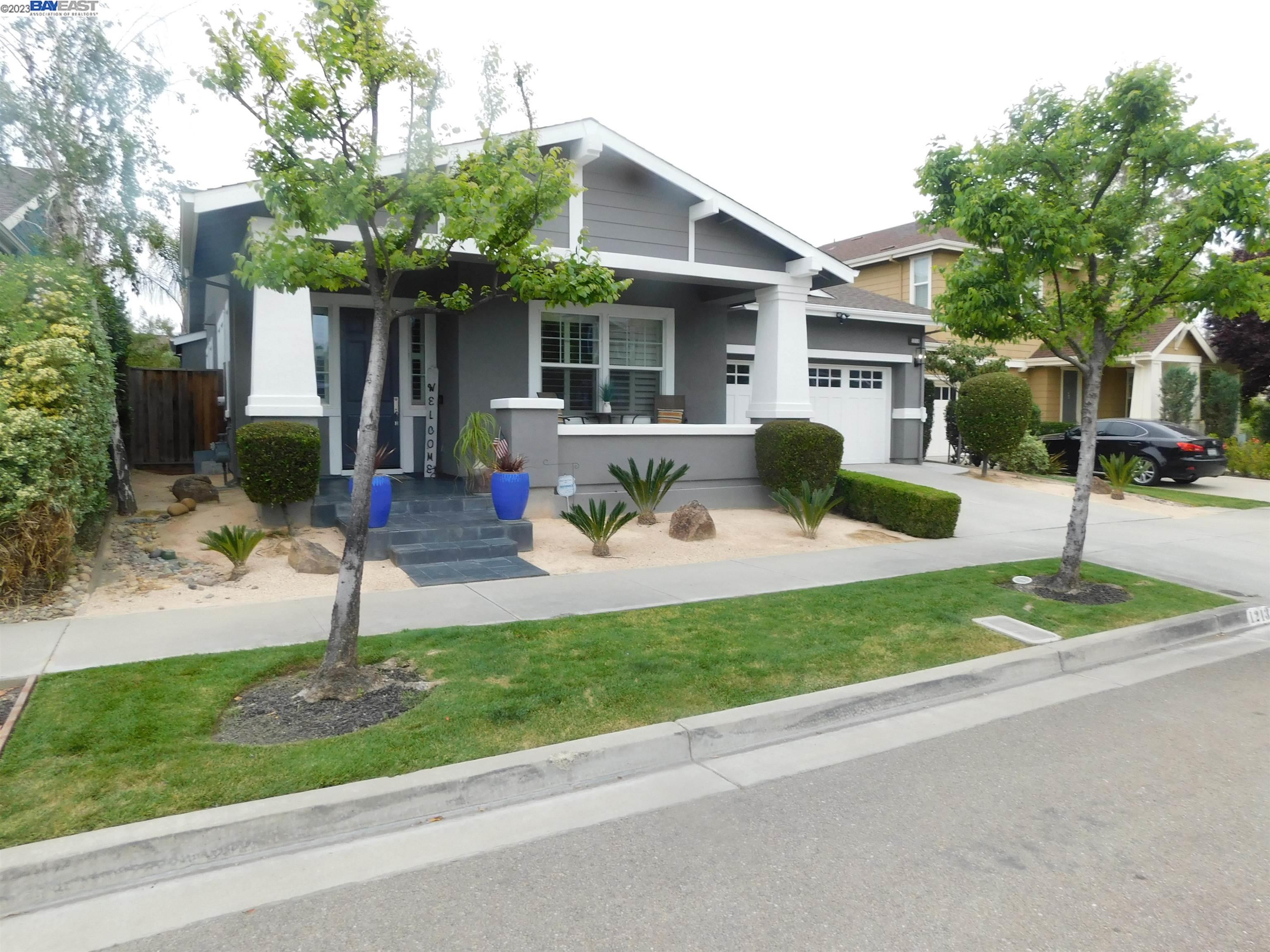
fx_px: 844
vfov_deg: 58.9
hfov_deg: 73.9
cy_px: 476
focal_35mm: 23
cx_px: 635
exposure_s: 1/250
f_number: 3
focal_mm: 4
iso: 125
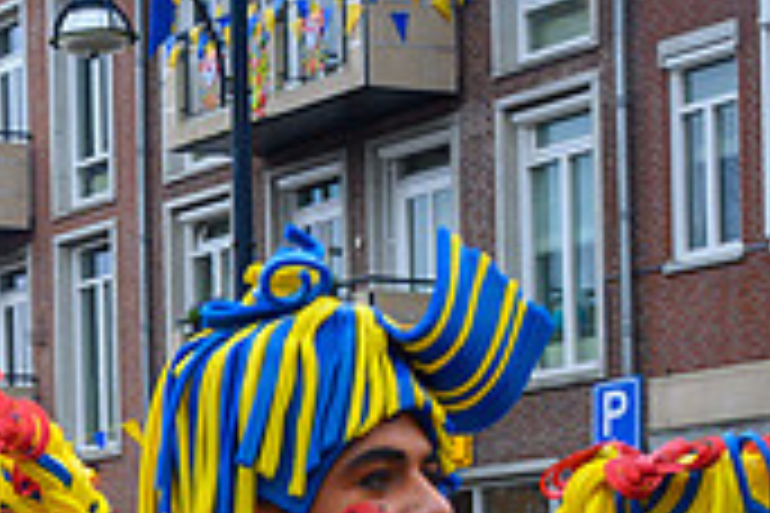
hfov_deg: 16.0
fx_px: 2609
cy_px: 641
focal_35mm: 122
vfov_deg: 11.0
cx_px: -194
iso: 400
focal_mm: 24
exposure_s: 1/640
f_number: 5
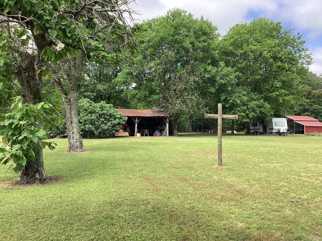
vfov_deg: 45.4
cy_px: 120
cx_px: 161
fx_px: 288
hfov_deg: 58.4
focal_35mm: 31
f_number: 2.4
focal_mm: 3.3
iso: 25
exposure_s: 1/297
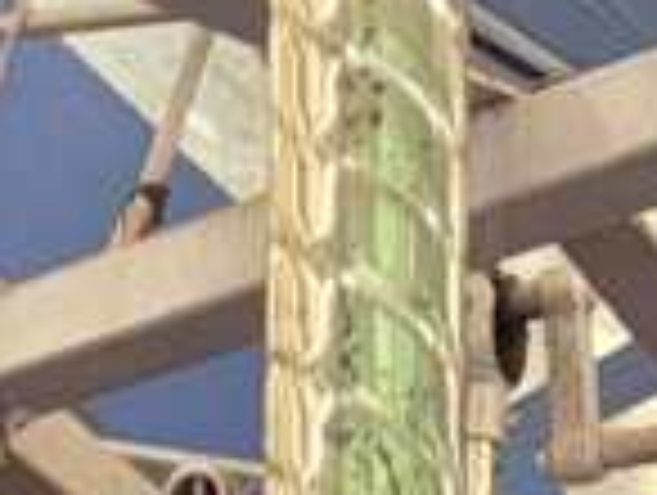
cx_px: 207
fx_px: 3327
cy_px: 1359
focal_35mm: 175
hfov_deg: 11.3
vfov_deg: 7.7
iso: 80
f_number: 2.2
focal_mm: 3.3
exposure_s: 1/120
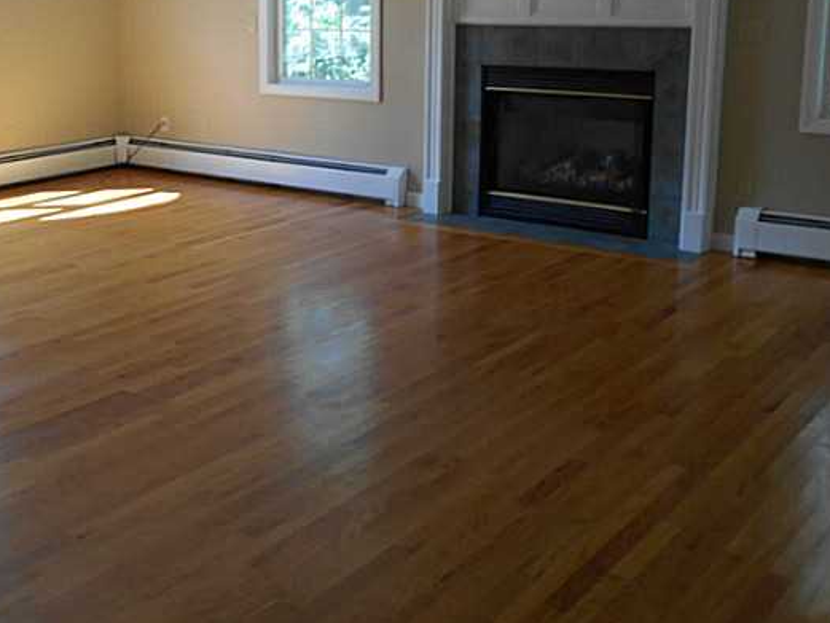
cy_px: 175
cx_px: 213
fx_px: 1031
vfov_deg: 33.1
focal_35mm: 43
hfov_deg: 42.6
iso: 80
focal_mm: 5.1
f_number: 3.4
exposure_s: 1/30
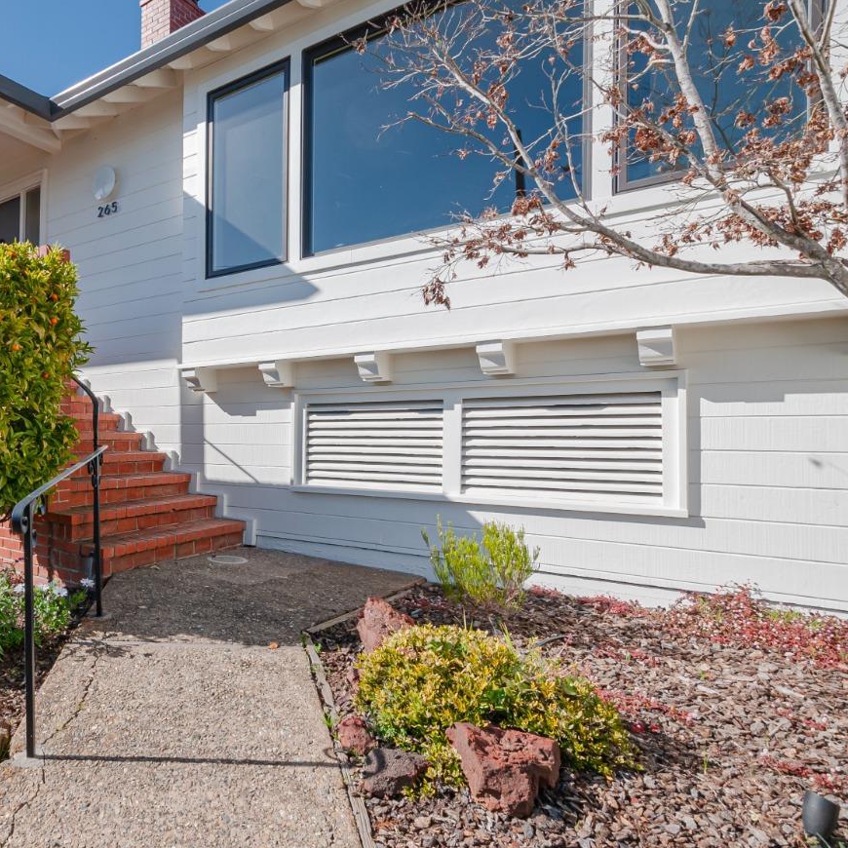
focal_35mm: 22
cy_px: 410
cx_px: 168
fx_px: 610
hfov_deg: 63.5
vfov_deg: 69.6
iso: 100
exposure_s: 1/250
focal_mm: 10
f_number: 8
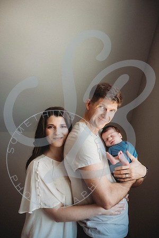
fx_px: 318
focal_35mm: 48
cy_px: 119
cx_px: 80
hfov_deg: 28.1
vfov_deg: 41.1
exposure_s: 1/160
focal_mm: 48
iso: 200
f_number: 2.8
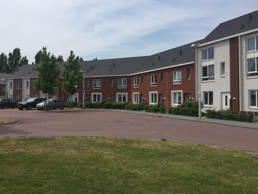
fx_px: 231
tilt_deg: +2.7
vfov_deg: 45.4
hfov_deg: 58.3
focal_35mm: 31
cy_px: 91
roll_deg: -0.7
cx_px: 123
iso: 32
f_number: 2.2
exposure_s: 1/3300
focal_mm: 4.15
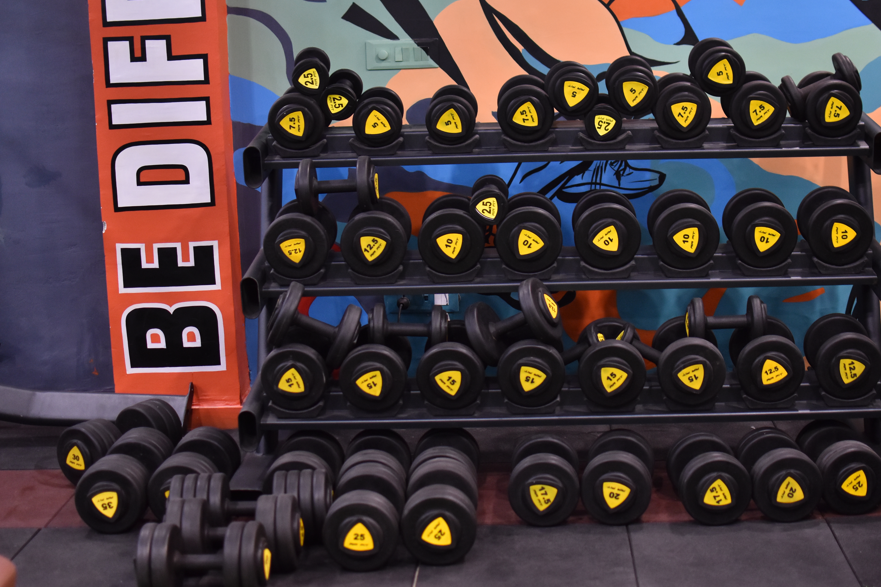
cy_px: 296
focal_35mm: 58
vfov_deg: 23.6
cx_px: 479
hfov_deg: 34.7
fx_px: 1408
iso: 800
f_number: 1.8
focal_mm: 35
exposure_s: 1/100
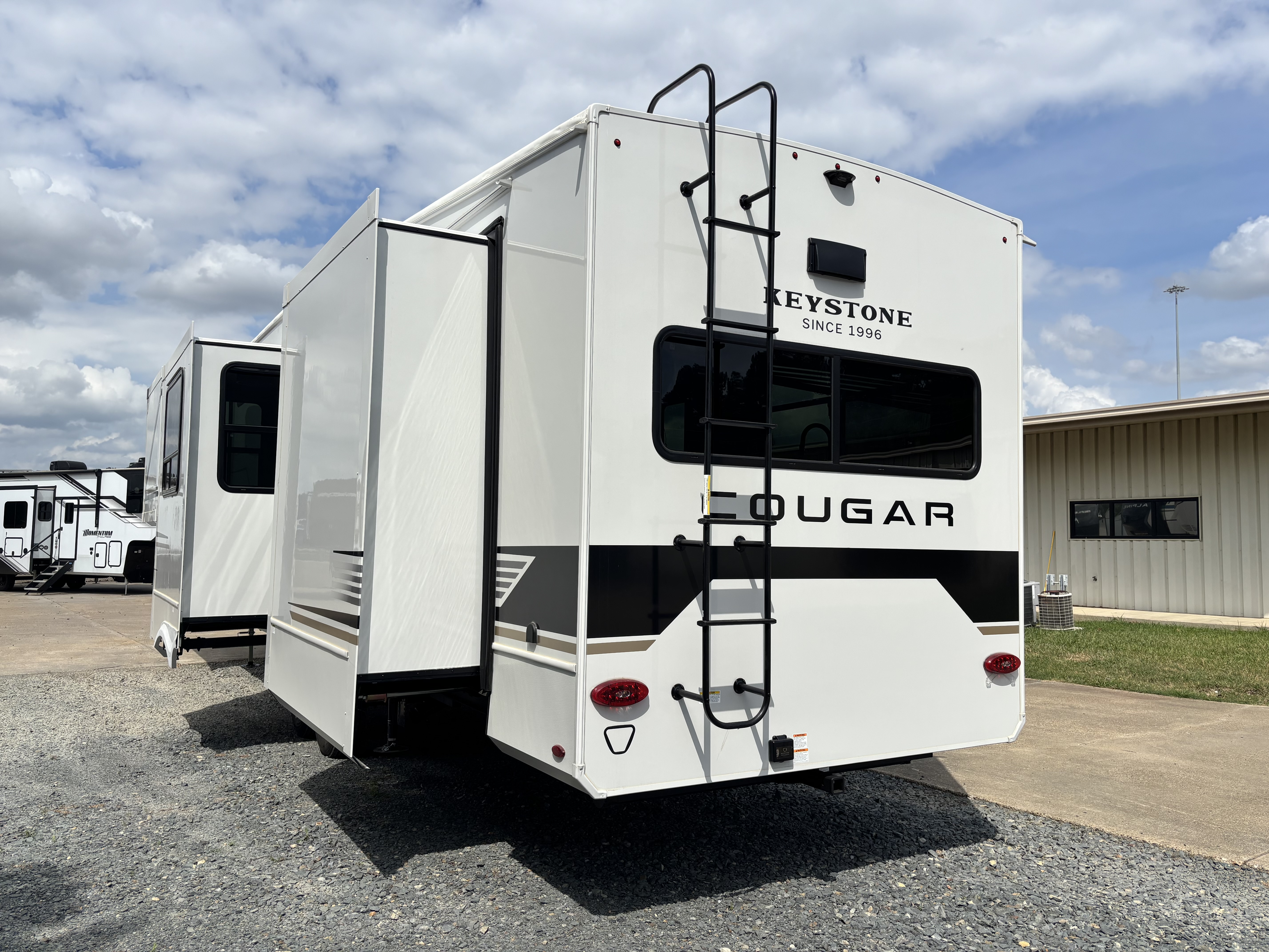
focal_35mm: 26
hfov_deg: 67.3
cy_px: 476
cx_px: 634
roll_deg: -0.5
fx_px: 953
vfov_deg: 53.1
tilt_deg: +3.2
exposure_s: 1/6711
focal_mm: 5.96
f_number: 1.6
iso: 50
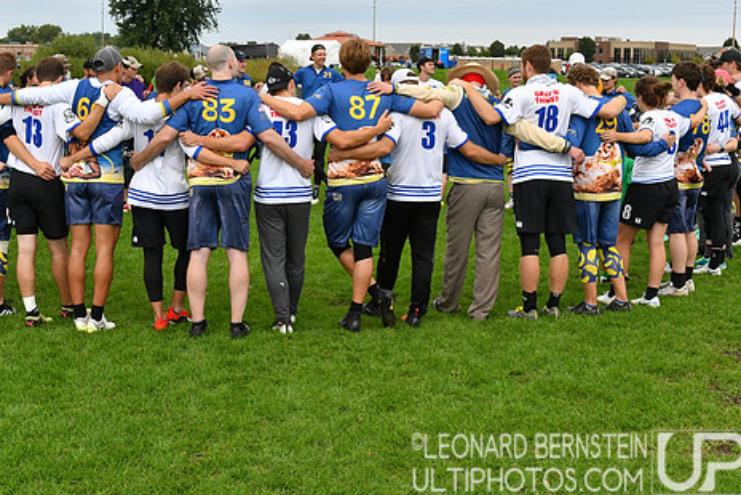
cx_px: 307
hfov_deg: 33.3
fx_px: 1236
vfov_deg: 22.6
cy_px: 202
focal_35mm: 60
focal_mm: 32
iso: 1600
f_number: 11
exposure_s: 1/1250
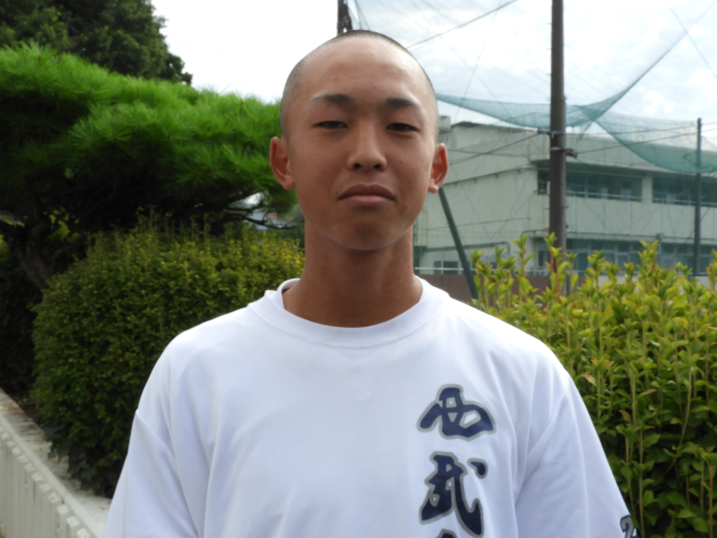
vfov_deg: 34.3
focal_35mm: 42
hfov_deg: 44.8
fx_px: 870
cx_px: 357
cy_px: 307
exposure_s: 1/160
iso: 100
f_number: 7.6
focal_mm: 6.3
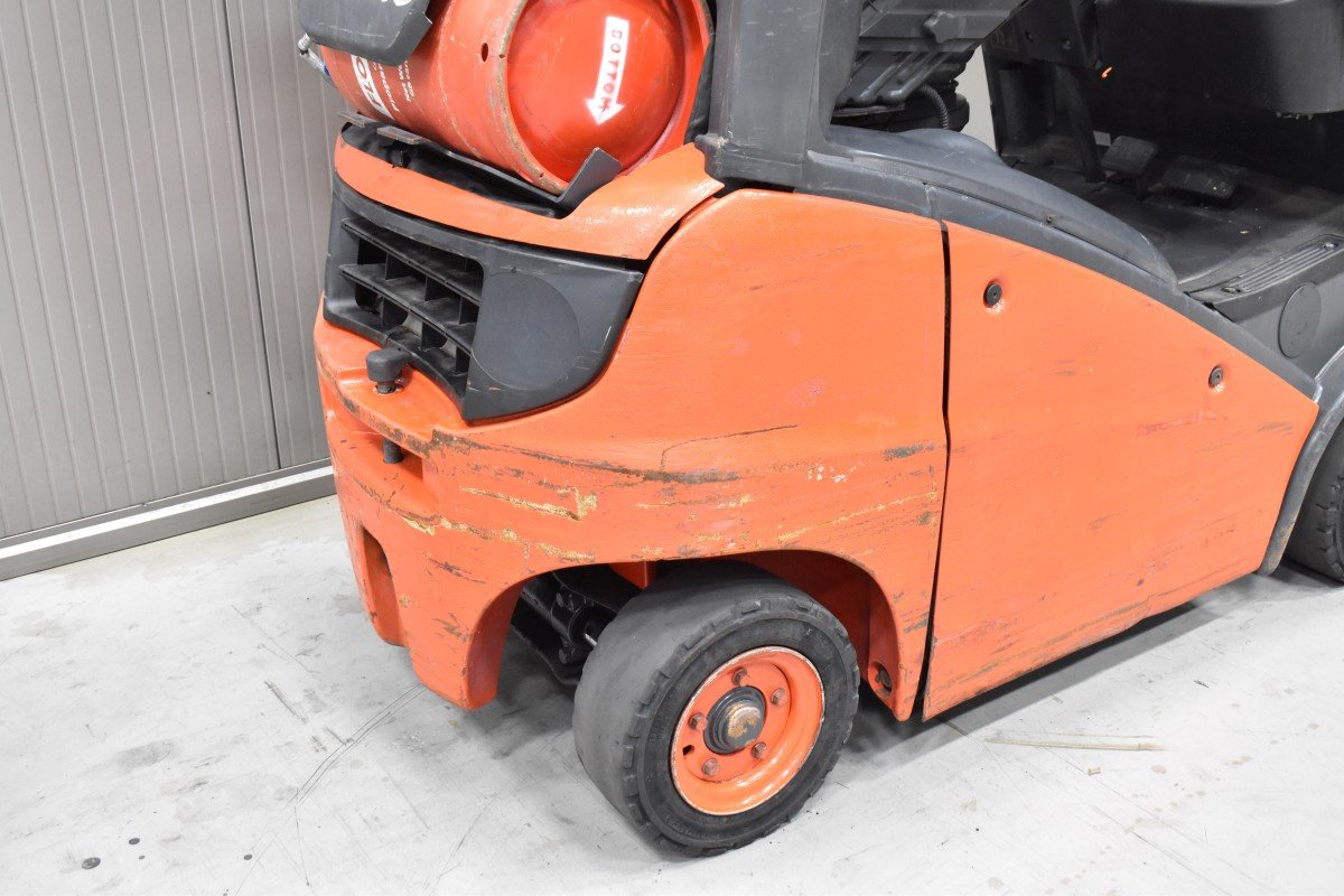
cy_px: 448
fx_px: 1400
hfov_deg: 51.3
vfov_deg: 35.5
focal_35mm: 38
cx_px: 672
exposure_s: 1/20
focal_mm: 25
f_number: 5
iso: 1600
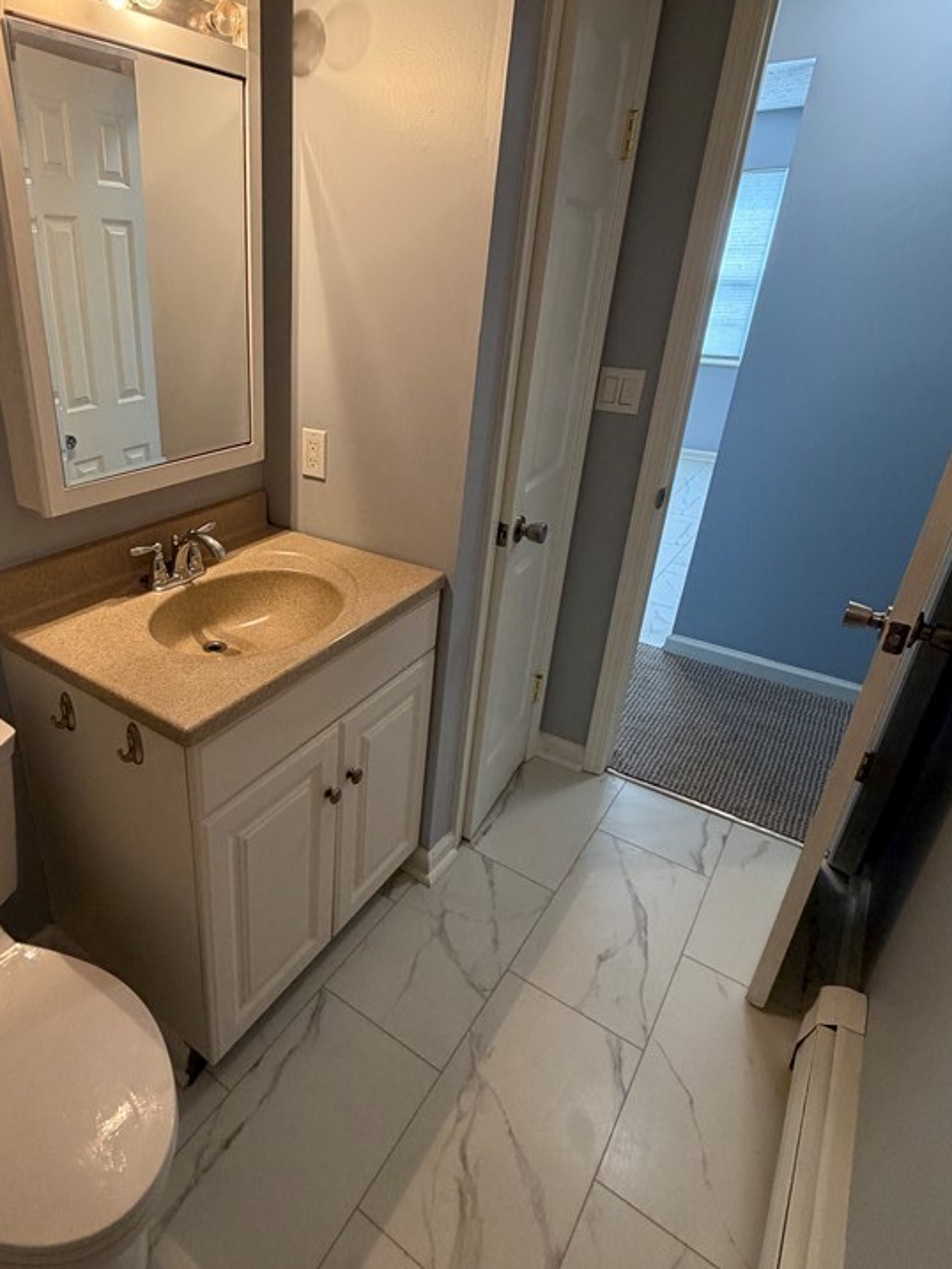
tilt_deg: -26.1
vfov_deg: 81.7
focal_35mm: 20
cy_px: 605
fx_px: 733
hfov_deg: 63.9
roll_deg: -0.3
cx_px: 301
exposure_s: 1/60
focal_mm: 2.22
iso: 250
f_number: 2.2
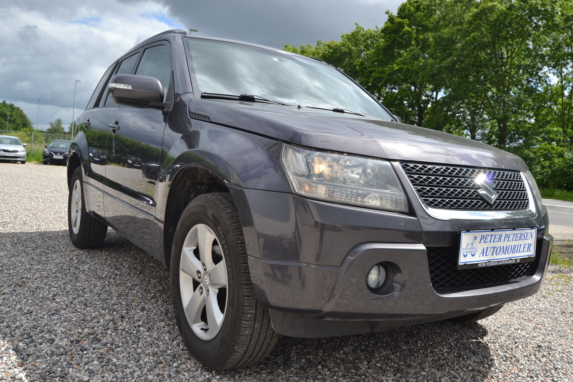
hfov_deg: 64.6
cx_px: 286
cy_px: 191
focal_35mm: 28
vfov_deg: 45.7
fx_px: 454
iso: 100
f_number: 8
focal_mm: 19
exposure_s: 1/250
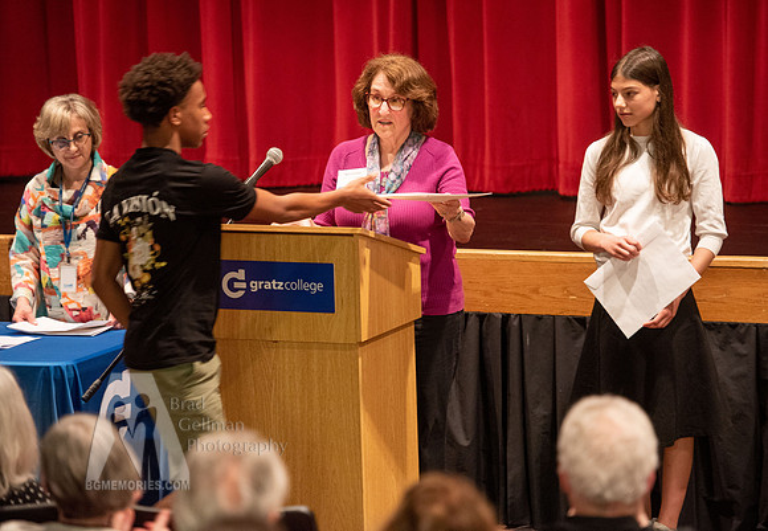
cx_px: 393
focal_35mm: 171
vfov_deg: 8.2
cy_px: 270
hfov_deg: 11.9
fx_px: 3693
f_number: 2.8
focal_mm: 160
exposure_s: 1/80
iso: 2500
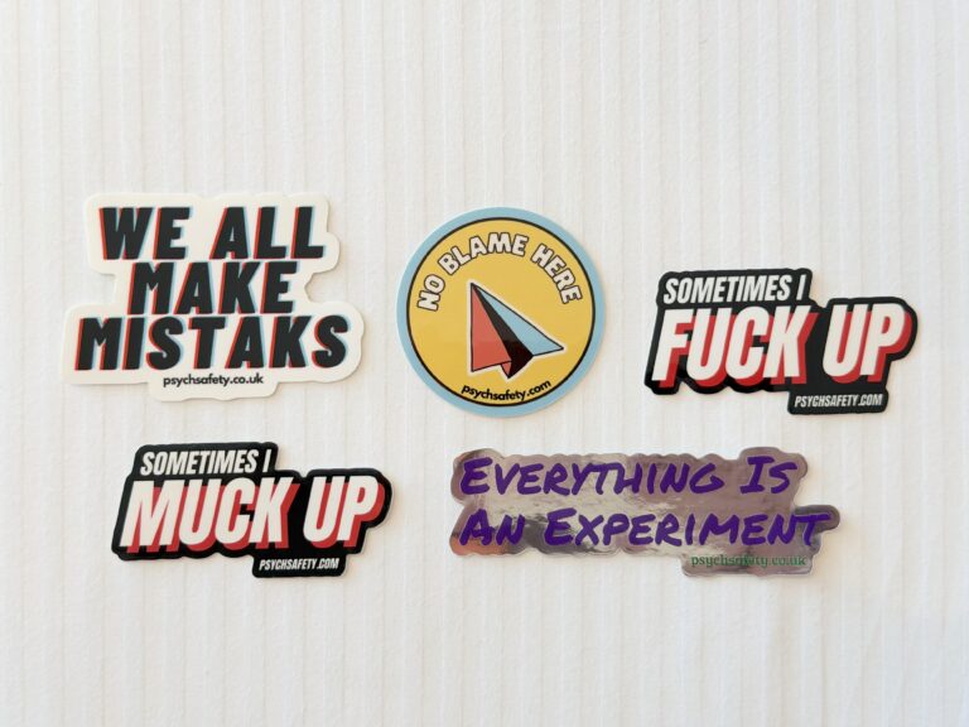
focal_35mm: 48
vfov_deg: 30.3
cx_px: 484
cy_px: 364
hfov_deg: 39.7
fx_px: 1344
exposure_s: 1/100
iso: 80
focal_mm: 6.76
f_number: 1.78
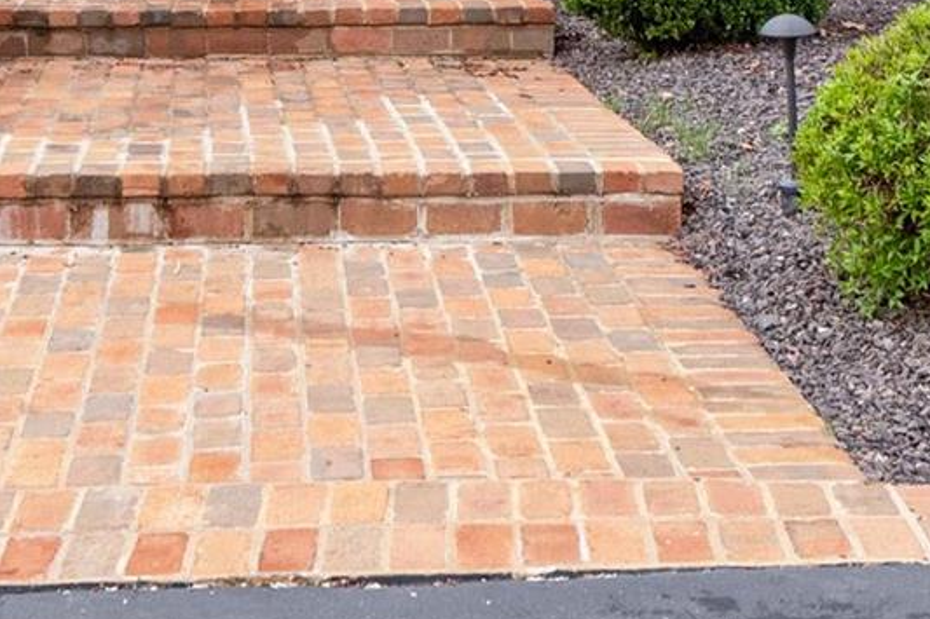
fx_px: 2789
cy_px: -213
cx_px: 250
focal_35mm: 108
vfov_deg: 12.3
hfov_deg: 18.8
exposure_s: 1/320
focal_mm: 18
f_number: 5.6
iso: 800
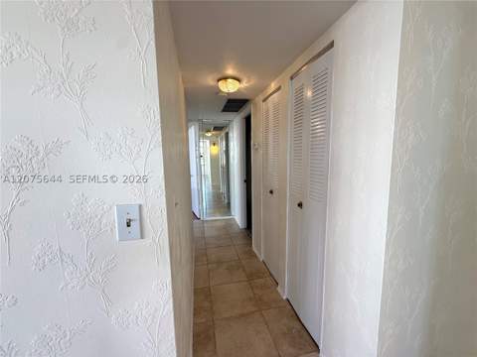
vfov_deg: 85.7
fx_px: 193
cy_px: 178
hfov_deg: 102.1
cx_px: 238
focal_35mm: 14
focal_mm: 2.22
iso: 100
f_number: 2.2
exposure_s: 1/120
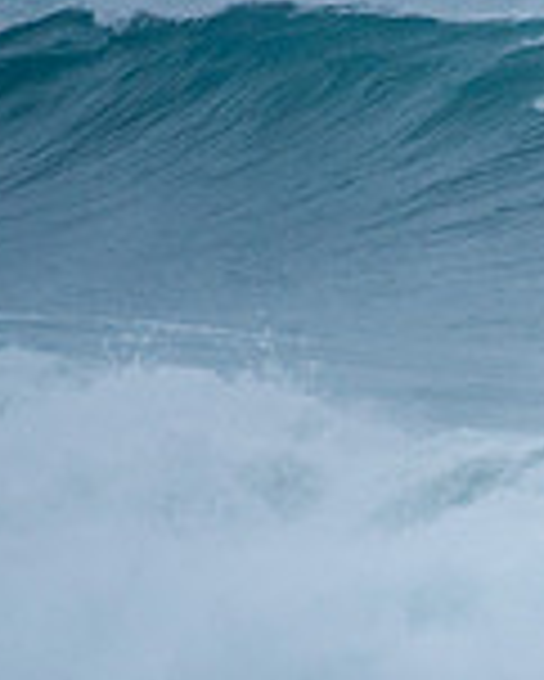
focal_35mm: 2206
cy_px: 86
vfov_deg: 0.9
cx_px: 1035
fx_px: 44352
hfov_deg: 0.7
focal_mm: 500
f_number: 5.6
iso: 320
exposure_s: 1/1250
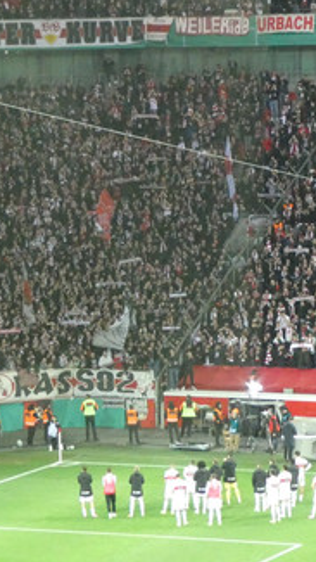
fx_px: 2679
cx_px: 238
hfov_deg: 6.7
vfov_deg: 12.0
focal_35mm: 180
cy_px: 258
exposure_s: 1/80
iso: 1000
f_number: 4.8
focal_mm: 15
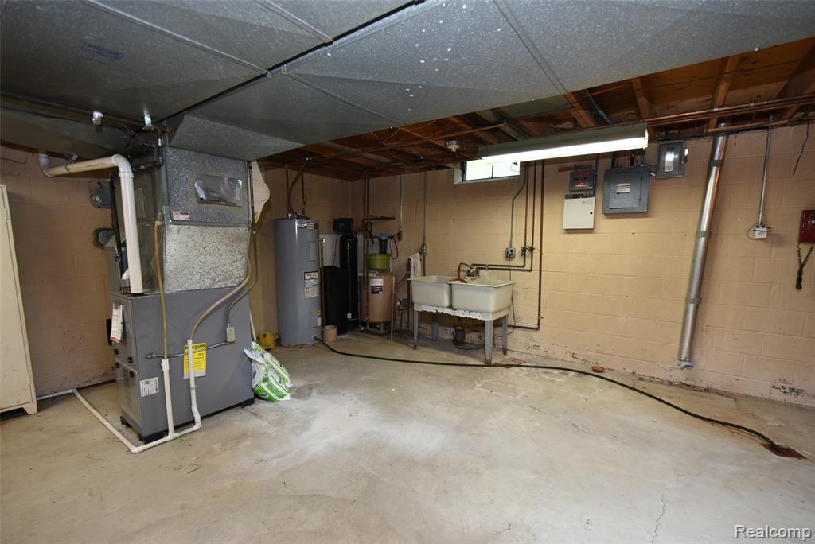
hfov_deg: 100.4
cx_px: 408
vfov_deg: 77.4
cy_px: 272
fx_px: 340
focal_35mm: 15
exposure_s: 1/25
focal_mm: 10
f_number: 4.5
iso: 250
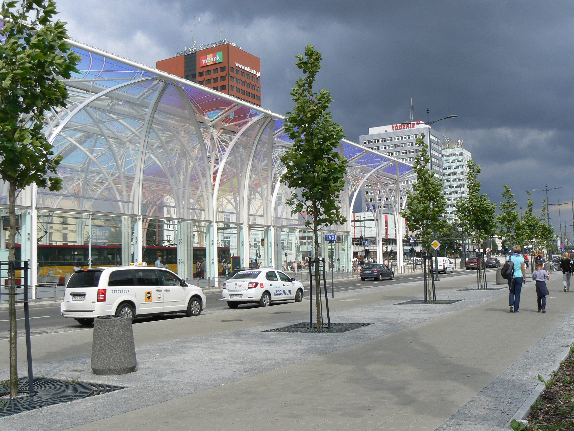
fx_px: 597
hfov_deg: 51.4
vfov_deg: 39.7
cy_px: 216
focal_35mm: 36
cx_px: 287
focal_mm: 6
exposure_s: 1/400
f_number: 6.3
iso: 80
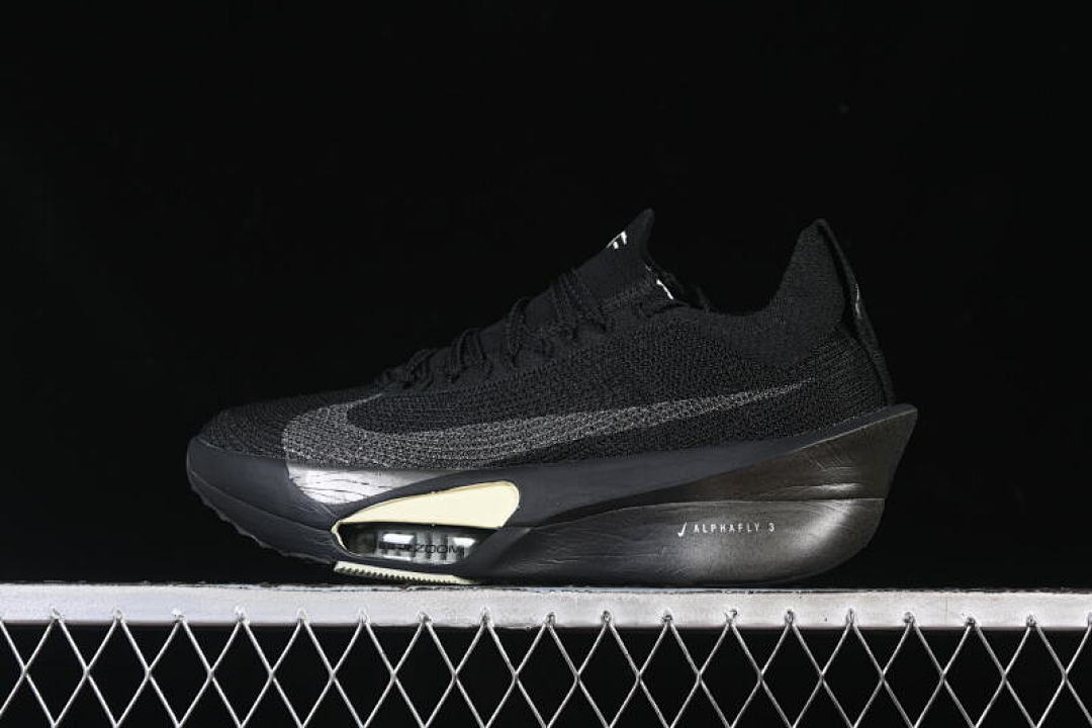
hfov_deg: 27.0
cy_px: 364
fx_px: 2275
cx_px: 546
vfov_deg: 18.2
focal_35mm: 75
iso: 160
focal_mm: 50
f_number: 6.3
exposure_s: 1/50
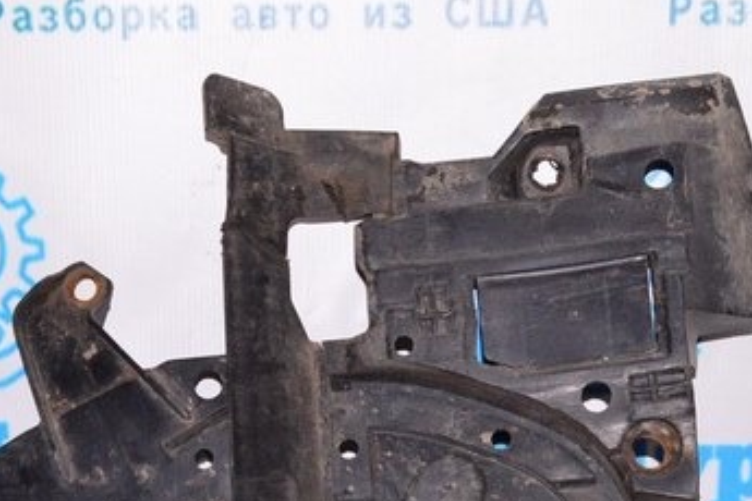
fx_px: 1859
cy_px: 698
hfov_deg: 22.8
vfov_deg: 14.5
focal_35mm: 89
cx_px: 312
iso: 1600
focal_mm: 20
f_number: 8
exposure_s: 1/200
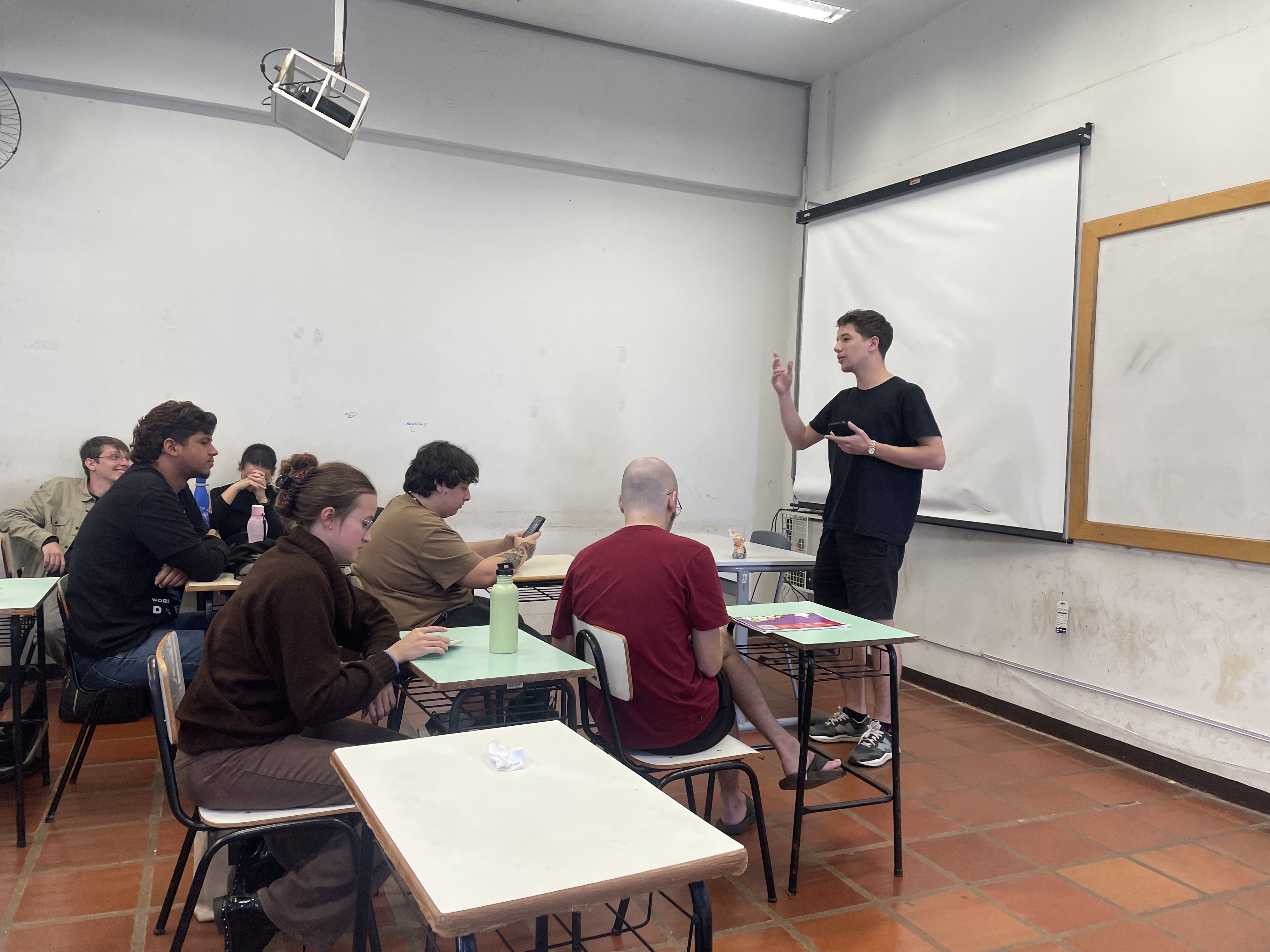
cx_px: 635
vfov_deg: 53.1
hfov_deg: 67.3
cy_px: 476
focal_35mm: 26
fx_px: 954
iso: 80
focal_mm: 4.2
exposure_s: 1/120
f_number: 1.6
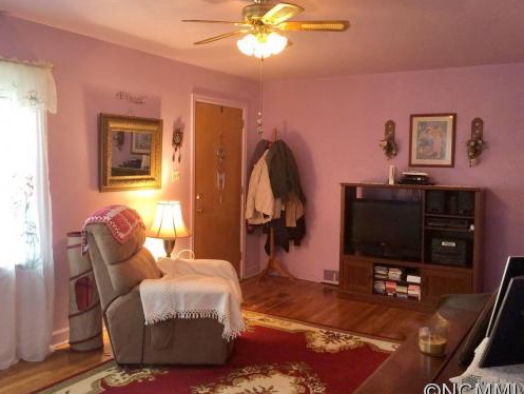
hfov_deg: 52.5
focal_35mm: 35
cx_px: 249
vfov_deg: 40.8
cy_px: 186
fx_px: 530
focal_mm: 4.12
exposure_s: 1/30
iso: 125
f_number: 2.2
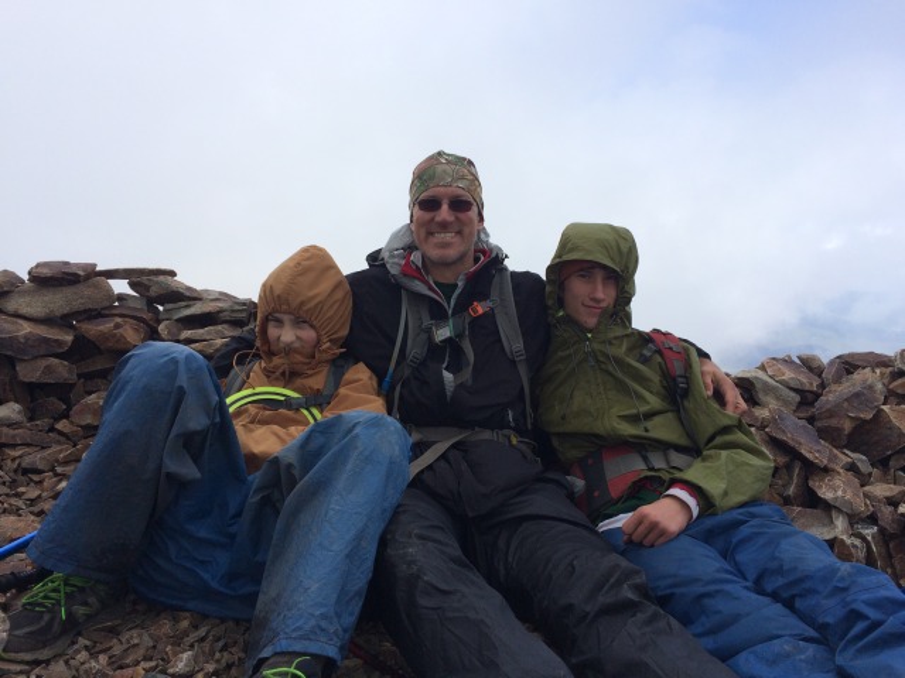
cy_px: 339
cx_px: 452
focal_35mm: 29
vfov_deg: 48.2
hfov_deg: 61.7
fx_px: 758
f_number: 2.2
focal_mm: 4.15
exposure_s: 1/1053
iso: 32
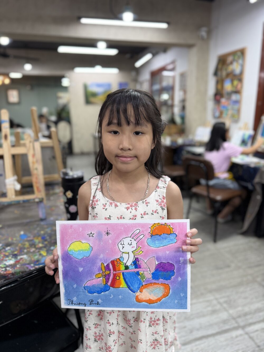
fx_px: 244
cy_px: 176
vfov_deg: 71.6
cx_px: 132
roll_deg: -0.3
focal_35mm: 24
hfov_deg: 56.8
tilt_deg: -14.2
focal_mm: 6.76
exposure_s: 1/100
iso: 160
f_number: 1.78
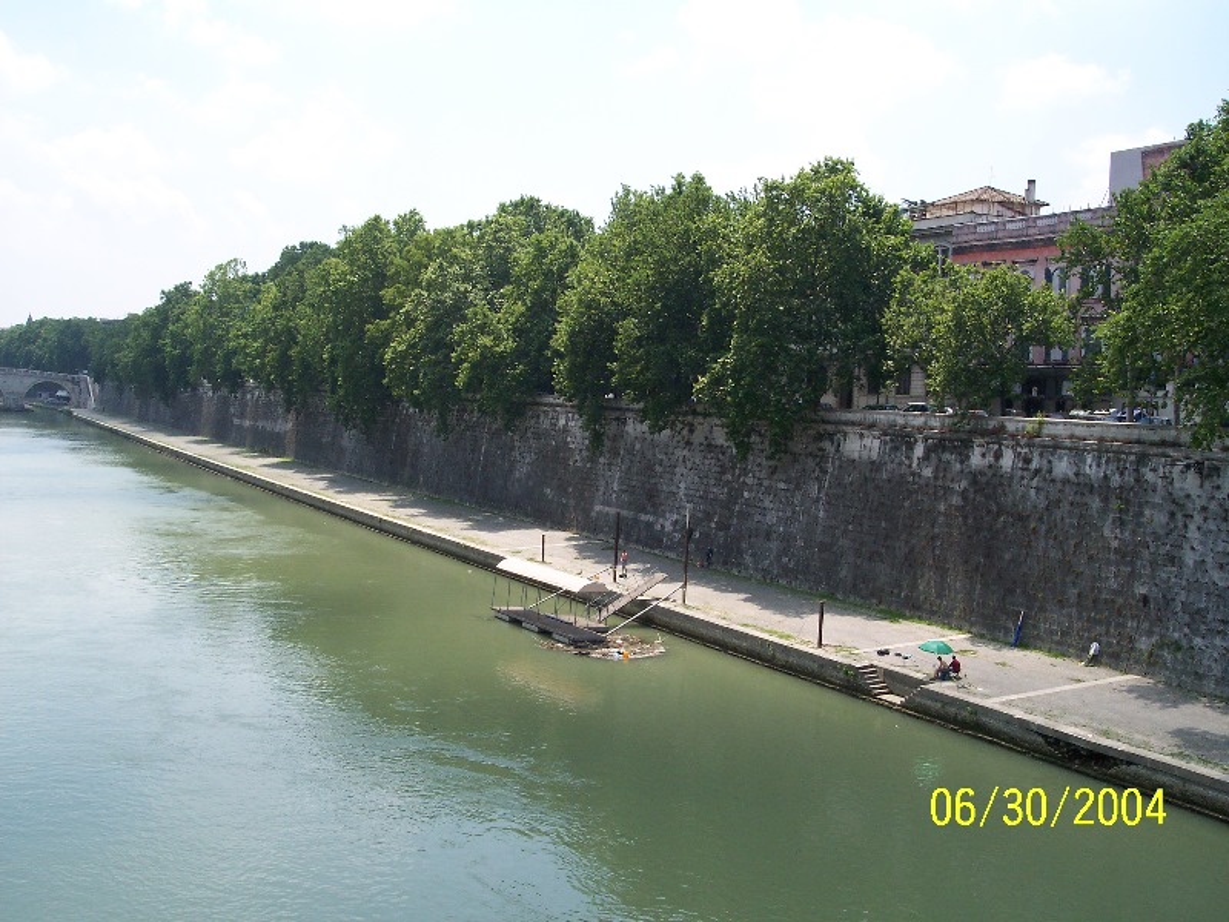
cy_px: 461
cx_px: 614
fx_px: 1349
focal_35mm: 38
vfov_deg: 37.7
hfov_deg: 49.0
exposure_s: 1/500
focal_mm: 8
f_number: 4.8
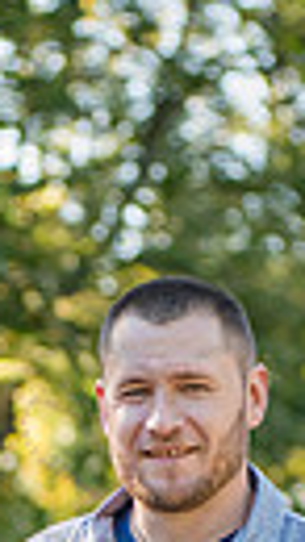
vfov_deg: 7.3
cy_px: 821
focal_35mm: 290
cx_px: 100
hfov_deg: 4.2
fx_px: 4175
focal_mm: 80
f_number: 4
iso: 400
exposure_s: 1/400
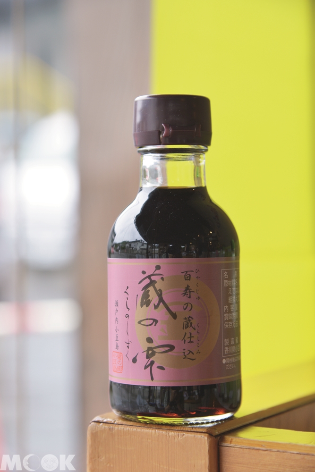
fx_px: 1312
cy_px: 236
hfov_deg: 13.7
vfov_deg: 20.4
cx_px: 158
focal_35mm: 100
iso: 400
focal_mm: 100
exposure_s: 1/100
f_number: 5.6
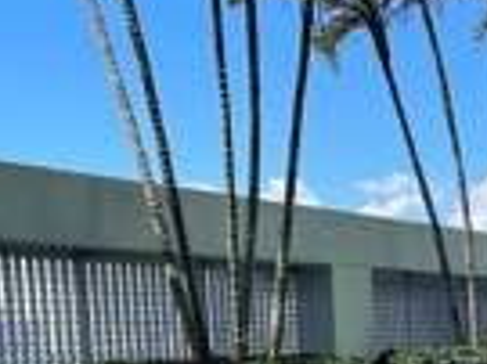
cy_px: 508
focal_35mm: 89
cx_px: 566
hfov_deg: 20.7
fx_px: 1251
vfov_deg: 15.5
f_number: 1.6
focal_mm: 5.1
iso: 32
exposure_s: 1/2336
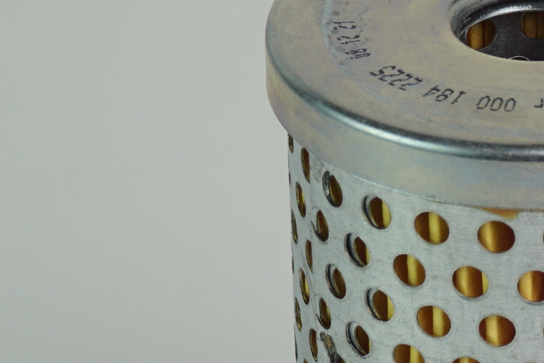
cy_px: 346
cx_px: 561
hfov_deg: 7.9
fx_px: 3920
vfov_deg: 5.3
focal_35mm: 259
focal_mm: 35
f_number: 8
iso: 100
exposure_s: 1/15
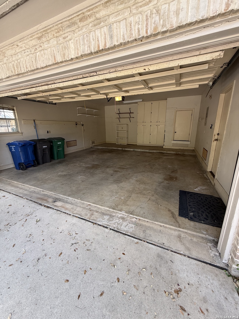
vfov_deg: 102.1
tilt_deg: -14.2
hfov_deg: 85.7
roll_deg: +0.9
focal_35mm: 14
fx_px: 129
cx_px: 120
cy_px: 160
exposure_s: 1/99
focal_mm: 2.22
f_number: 2.2
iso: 100
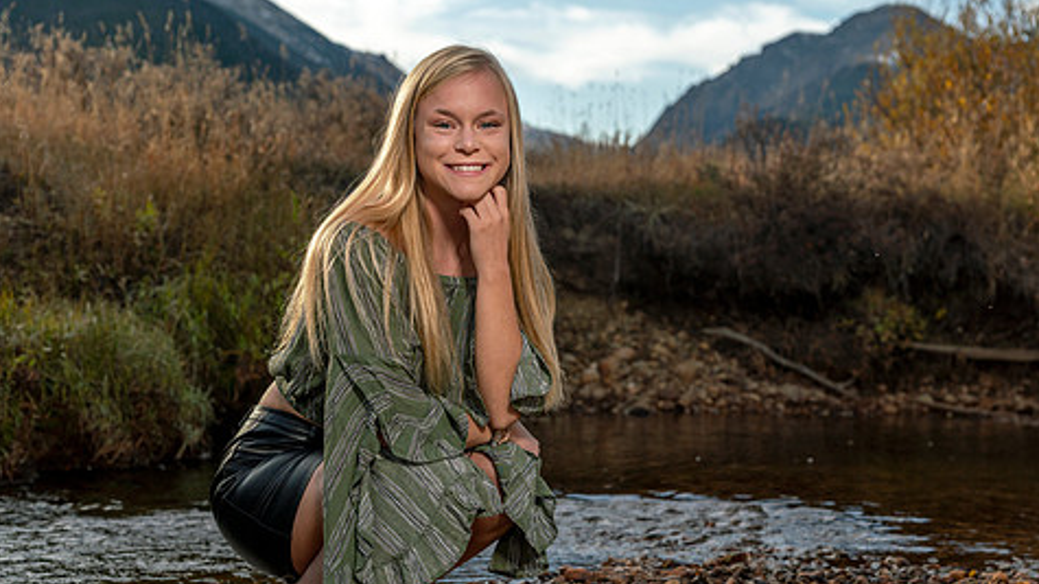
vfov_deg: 18.8
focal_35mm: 64
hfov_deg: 32.8
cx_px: 542
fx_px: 1763
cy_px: 334
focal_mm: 50
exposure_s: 1/640
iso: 100
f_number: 4.5
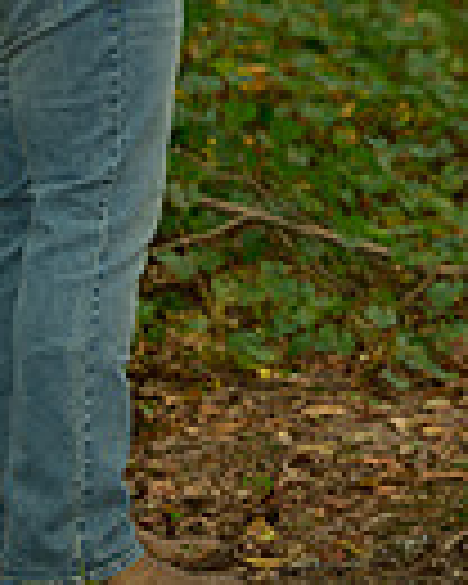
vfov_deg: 5.7
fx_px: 5904
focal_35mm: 341
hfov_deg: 4.5
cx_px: 378
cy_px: -32
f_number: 3.3
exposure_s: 1/125
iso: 200
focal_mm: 105
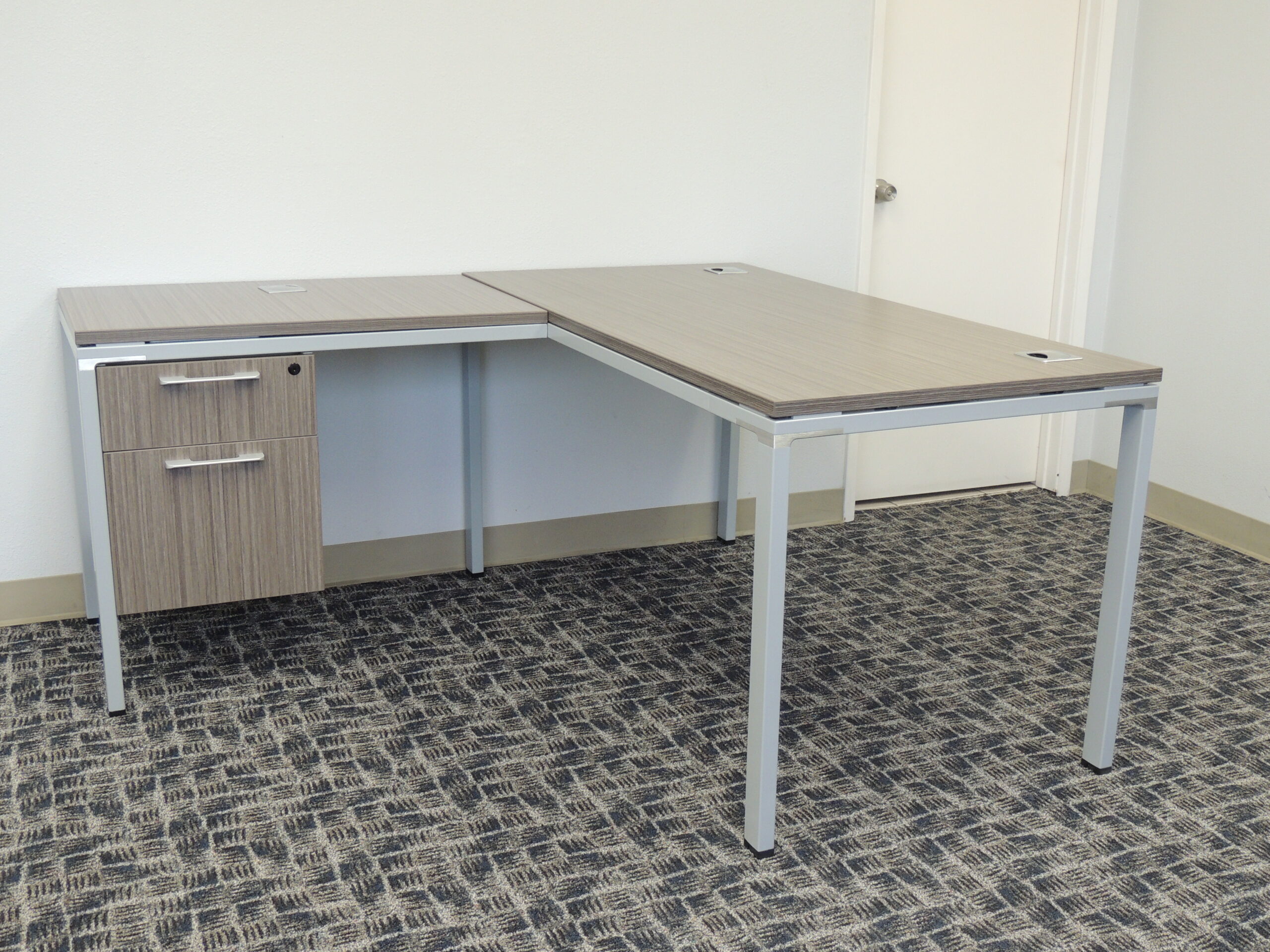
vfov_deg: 36.0
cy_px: 476
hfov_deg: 46.8
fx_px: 1468
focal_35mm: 40
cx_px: 635
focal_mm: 7.1
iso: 280
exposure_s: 1/50
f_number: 3.3
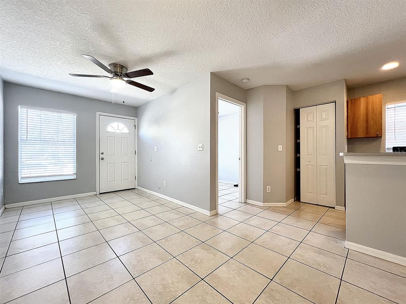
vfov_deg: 89.9
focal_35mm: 13
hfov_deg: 106.2
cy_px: 152
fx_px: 152
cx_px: 203
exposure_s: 1/120
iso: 200
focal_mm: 1.6
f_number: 1.8
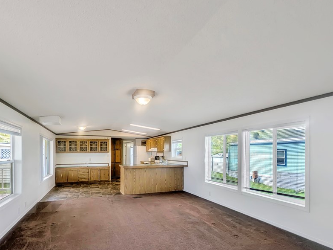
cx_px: 147
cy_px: 157
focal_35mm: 17
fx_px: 163
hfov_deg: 90.6
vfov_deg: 73.3
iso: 45
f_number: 2.2
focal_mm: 1.95
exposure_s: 1/224
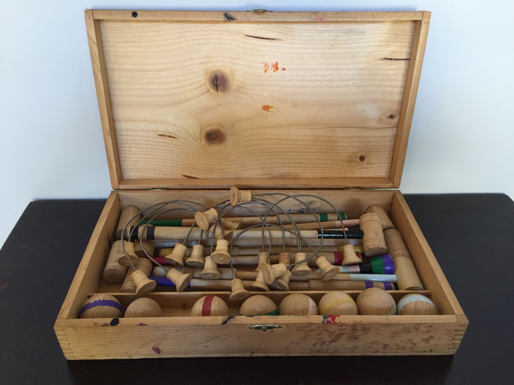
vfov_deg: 48.2
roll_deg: -1.4
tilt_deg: -35.8
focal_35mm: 29
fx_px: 431
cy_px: 192
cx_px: 257
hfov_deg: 61.7
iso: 160
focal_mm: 4.15
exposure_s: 1/33
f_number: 2.2
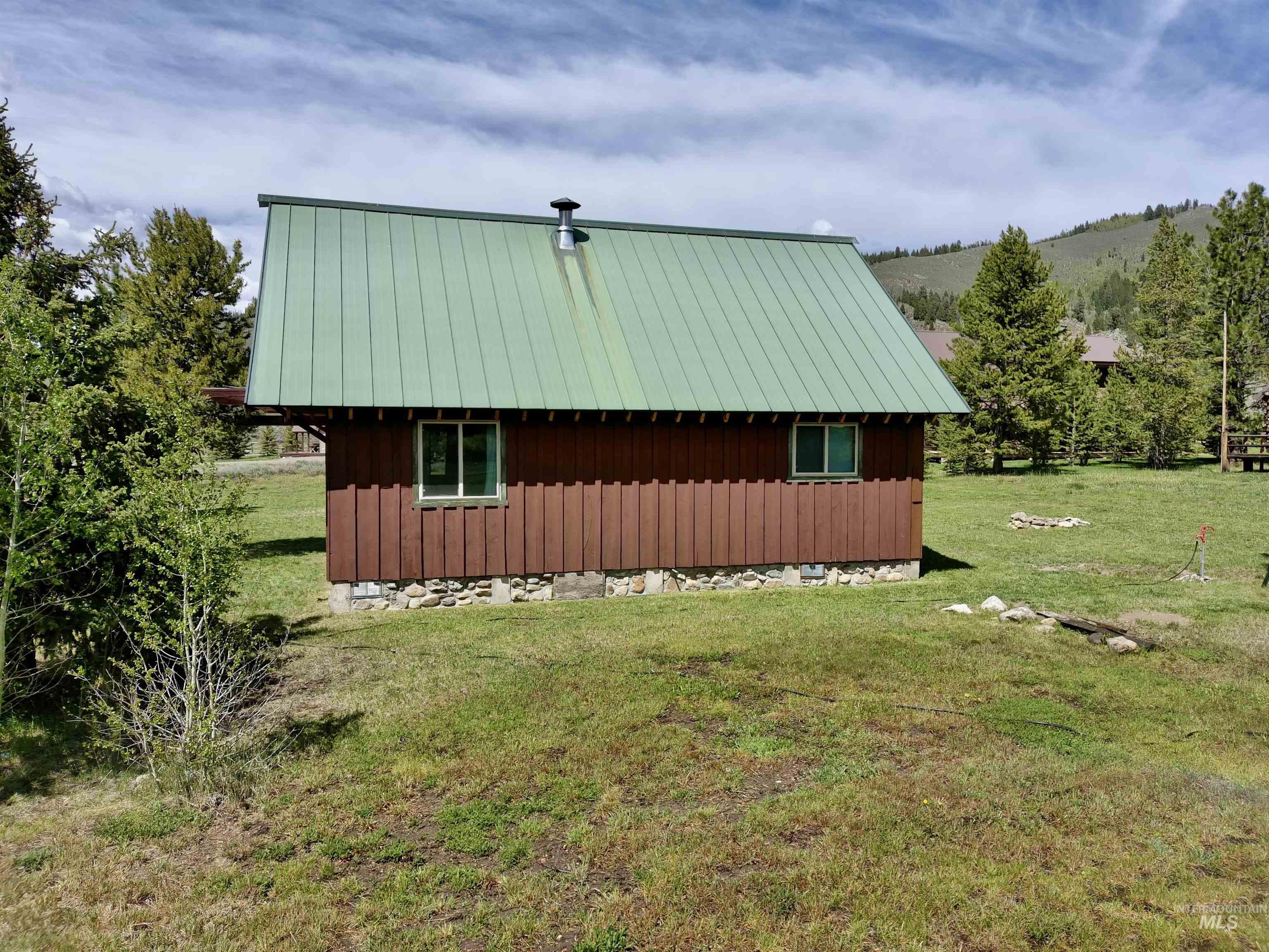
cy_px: 476
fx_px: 953
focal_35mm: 26
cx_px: 634
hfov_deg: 67.3
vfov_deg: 53.1
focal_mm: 4.74
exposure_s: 1/1250
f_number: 1.8
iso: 100
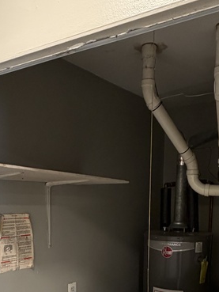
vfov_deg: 41.6
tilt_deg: -11.8
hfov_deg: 35.1
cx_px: 121
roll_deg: +0.6
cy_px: 271
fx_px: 346
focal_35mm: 41
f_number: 2.2
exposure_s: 1/60
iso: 250
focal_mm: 2.22
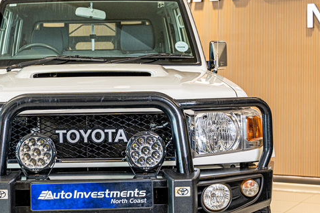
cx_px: 93
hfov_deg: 26.7
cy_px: 134
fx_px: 667
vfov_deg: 18.2
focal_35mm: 75
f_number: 4
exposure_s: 1/125
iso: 640
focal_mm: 35
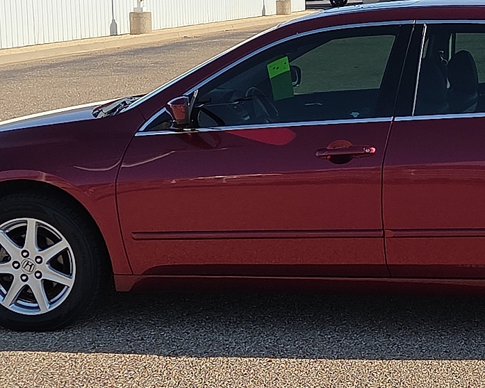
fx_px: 1349
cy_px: 184
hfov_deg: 20.2
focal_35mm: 94
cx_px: 379
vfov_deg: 16.4
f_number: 1.8
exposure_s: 1/10000
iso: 77
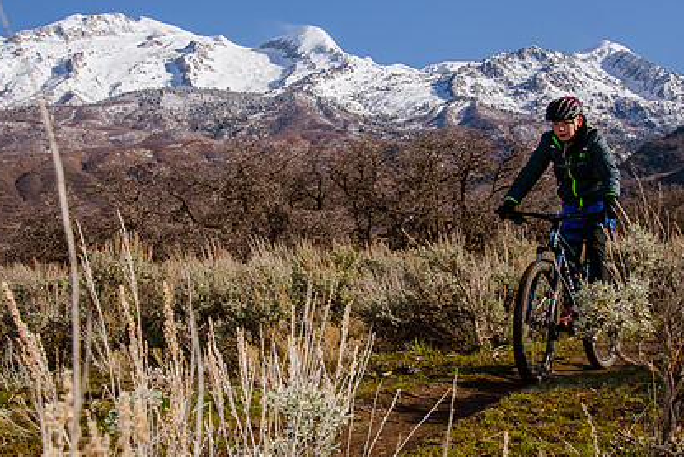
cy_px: 192
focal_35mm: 63
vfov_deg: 21.6
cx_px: 316
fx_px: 1197
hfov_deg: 31.9
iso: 250
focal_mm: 38
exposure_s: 1/200
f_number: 16
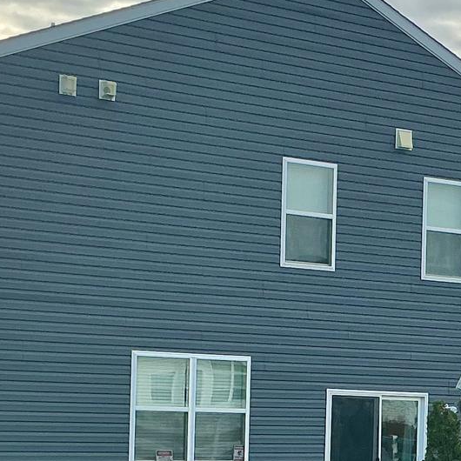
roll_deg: -2.1
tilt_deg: +1.2
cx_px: 327
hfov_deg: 17.5
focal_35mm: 99
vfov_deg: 17.3
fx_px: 1492
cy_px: 415
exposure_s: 1/1377
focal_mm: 3
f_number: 1.8
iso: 25
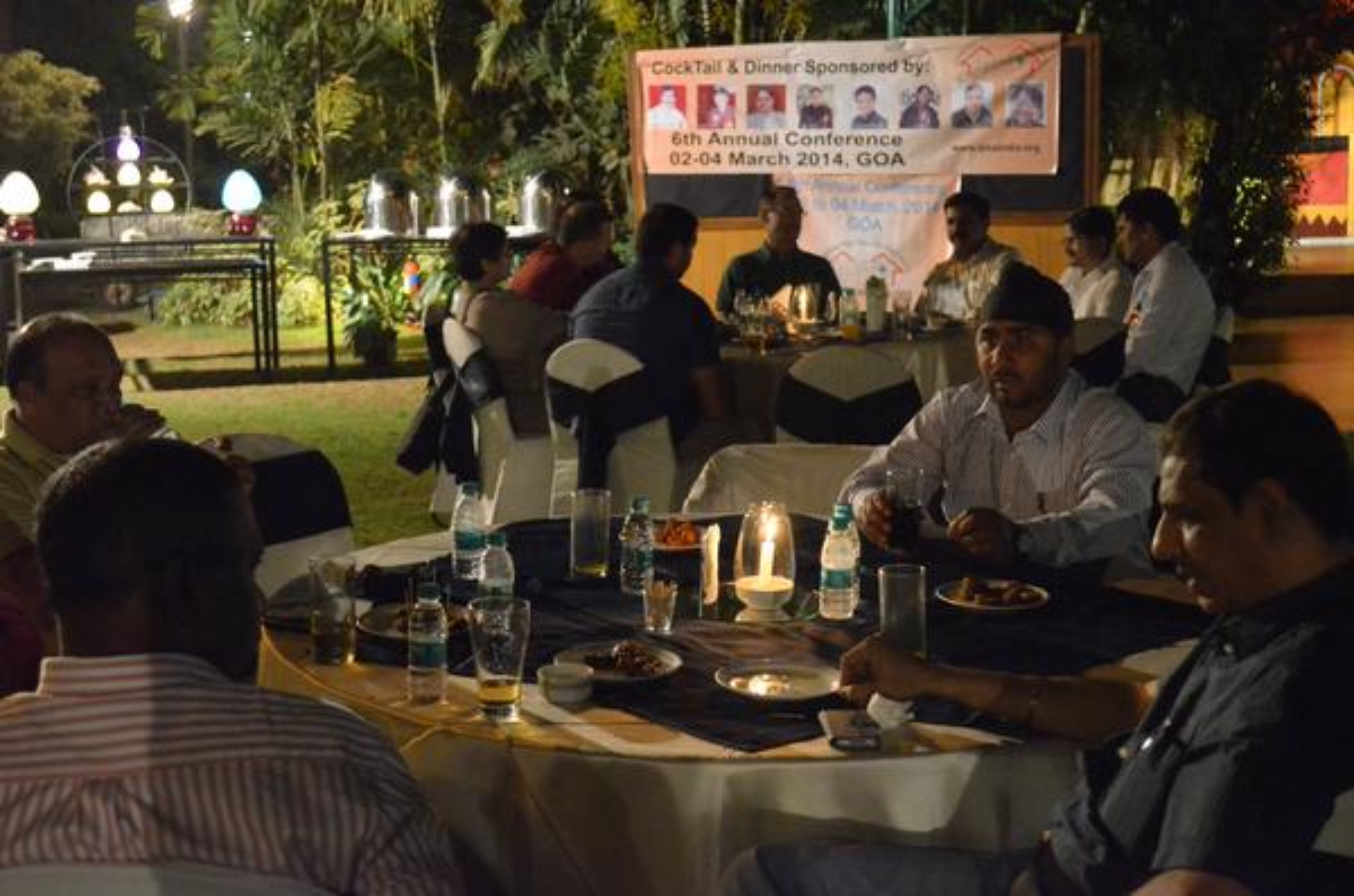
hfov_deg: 37.9
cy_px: 448
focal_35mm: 52
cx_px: 677
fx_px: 1970
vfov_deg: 25.6
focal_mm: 35
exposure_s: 1/30
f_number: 5
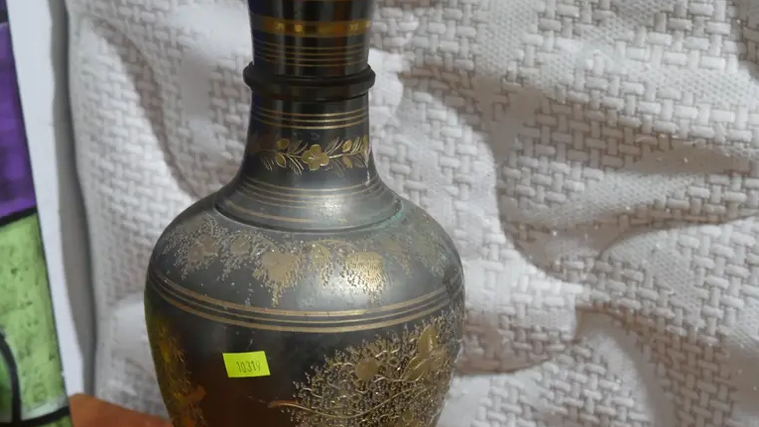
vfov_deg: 17.1
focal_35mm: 70
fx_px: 1409
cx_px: 379
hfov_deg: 30.1
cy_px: 355
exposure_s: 1/60
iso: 640
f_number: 5.2
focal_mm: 24
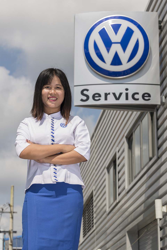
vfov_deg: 21.5
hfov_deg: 14.4
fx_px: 661
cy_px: 125
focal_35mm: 95
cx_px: 84
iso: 100
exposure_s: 1/200
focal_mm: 95
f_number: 10
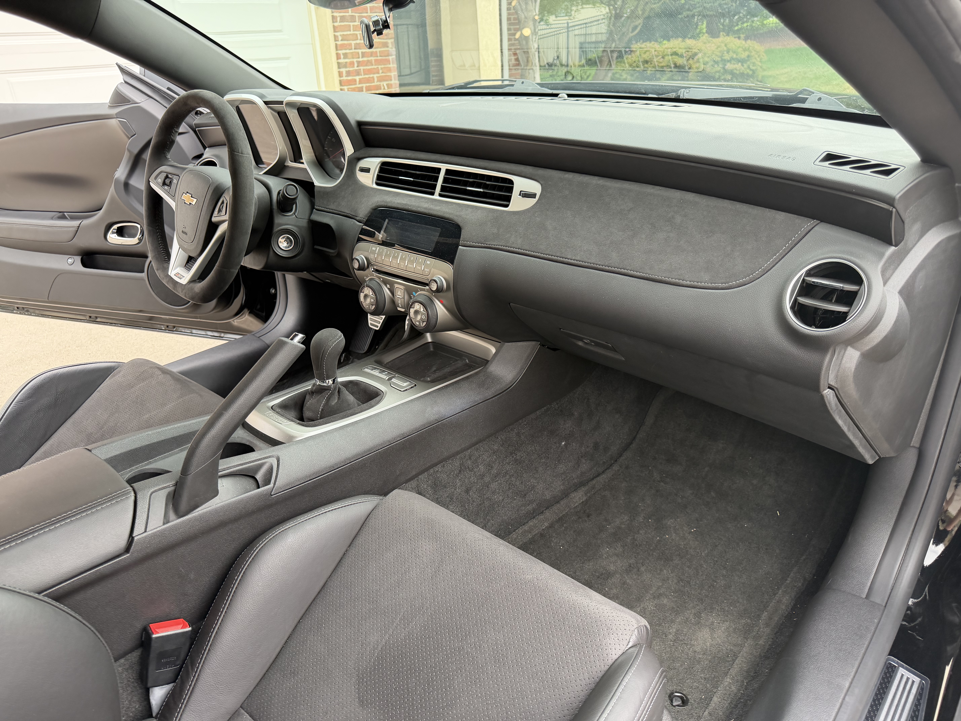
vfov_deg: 56.8
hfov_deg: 71.6
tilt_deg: -22.2
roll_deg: +4.2
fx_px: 666
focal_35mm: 24
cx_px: 480
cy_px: 360
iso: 200
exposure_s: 1/166
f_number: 1.78
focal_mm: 6.76
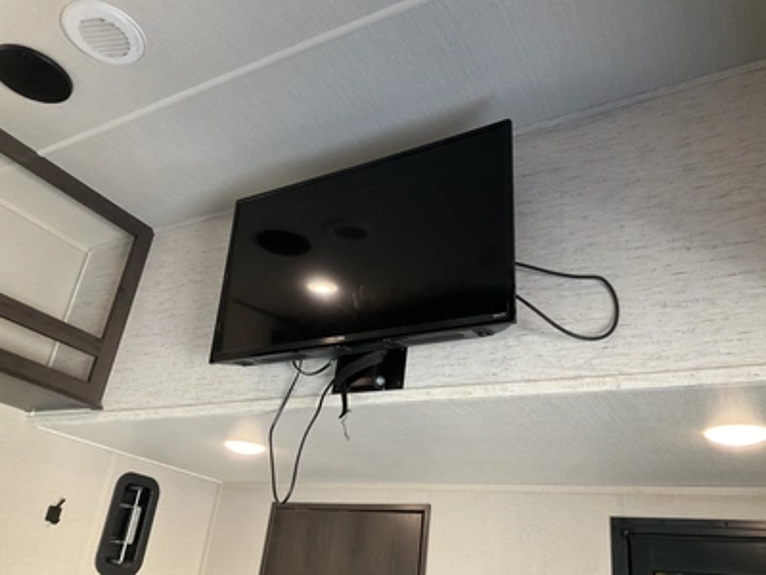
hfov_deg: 61.7
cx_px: 383
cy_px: 288
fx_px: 642
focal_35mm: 29
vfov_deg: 48.2
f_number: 1.8
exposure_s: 1/60
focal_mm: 3
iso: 100
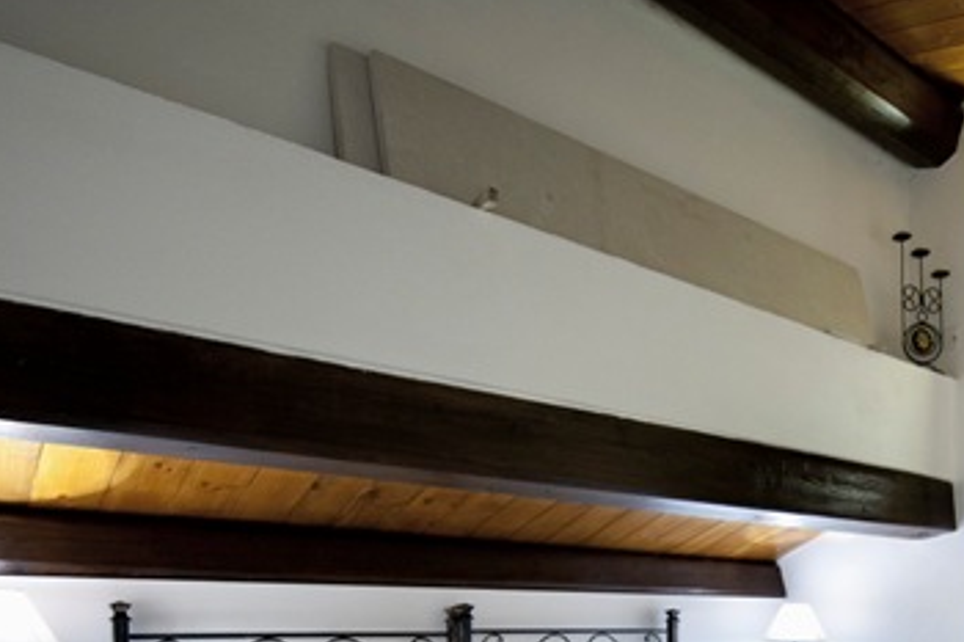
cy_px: 676
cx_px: 689
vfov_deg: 36.0
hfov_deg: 56.6
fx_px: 856
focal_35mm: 32
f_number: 2.8
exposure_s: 1/30
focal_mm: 14
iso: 500
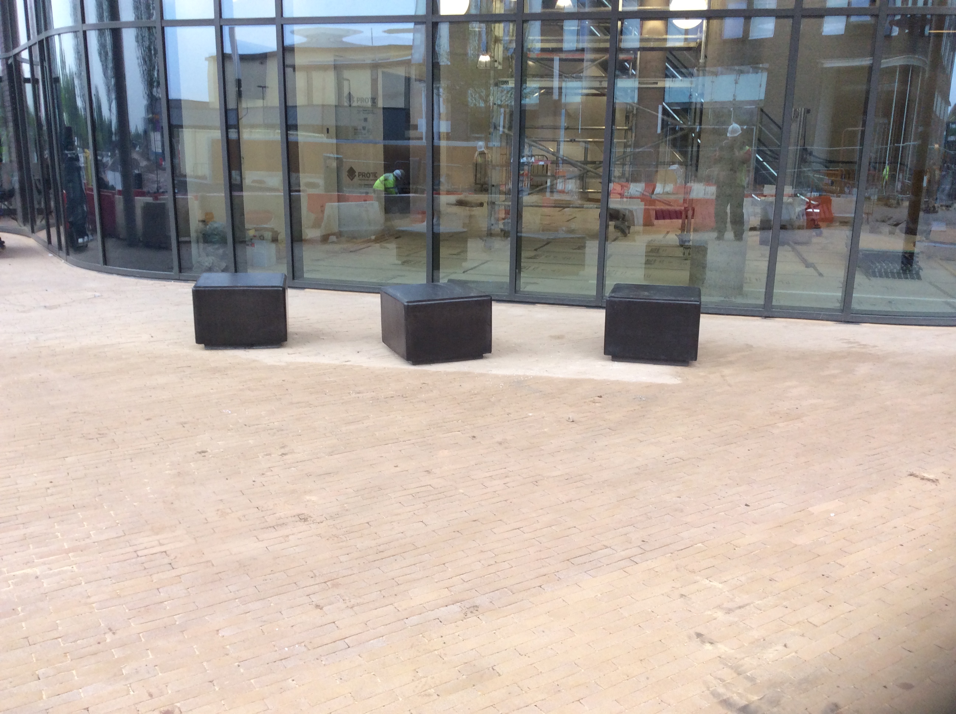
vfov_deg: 42.8
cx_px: 478
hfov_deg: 55.4
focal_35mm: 33
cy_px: 357
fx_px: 910
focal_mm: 3.3
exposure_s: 1/120
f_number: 2.4
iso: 50
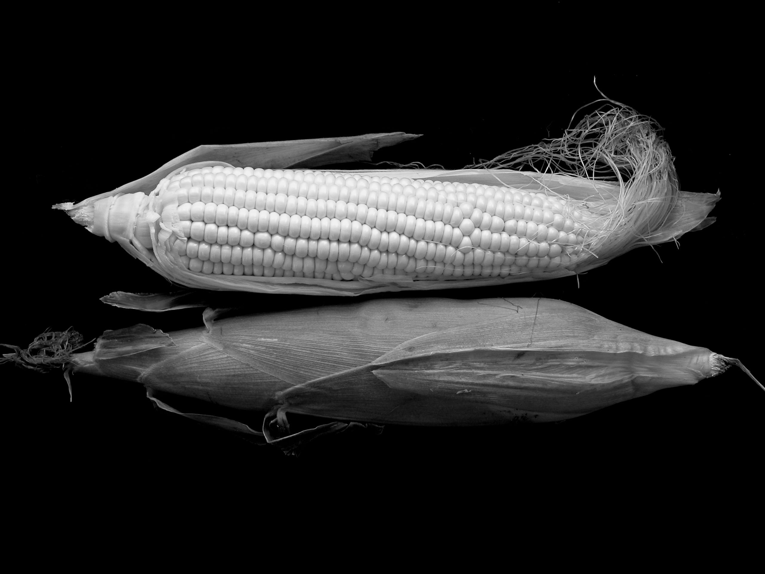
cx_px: 382
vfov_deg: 15.9
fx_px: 2055
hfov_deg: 21.1
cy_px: 287
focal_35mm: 93
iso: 100
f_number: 3.6
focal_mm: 23.7
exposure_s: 1/77.5
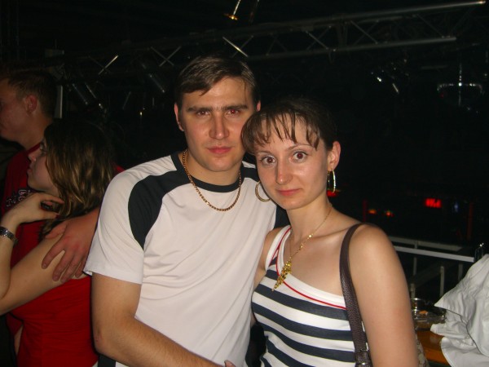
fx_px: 537
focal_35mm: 38
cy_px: 184
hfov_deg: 49.0
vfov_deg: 37.7
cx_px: 244
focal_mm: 7.9
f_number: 2.8
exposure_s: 1/60
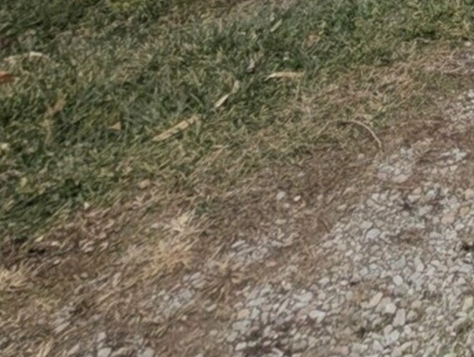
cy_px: -513
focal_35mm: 64
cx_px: 870
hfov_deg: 20.5
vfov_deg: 14.4
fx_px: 877
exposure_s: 1/1464
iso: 52
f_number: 1.7
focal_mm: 2.02
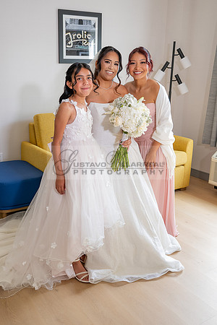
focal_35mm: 36
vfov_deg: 53.1
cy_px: 163
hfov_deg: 36.5
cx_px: 74
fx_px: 325
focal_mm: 24
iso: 800
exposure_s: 1/160
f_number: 2.8
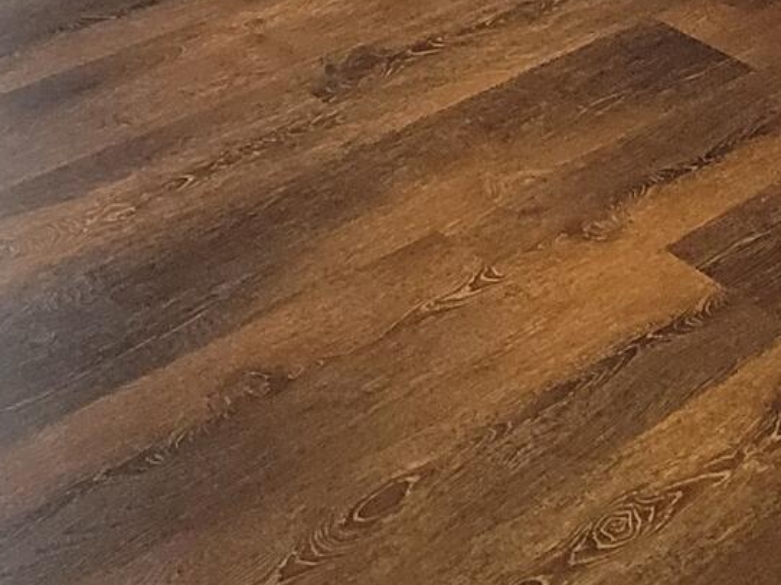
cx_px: -110
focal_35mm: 72
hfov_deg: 24.9
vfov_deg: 16.7
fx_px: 1624
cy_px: -490
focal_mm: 2.2
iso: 320
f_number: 2.2
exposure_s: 1/60
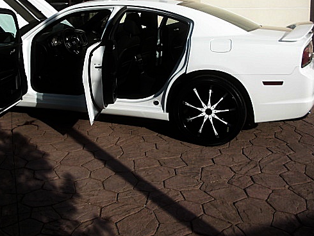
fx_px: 427
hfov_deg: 40.3
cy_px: 83
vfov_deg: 30.7
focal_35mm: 47
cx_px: 132
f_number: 7.9
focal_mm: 6.3
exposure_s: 1/160
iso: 50
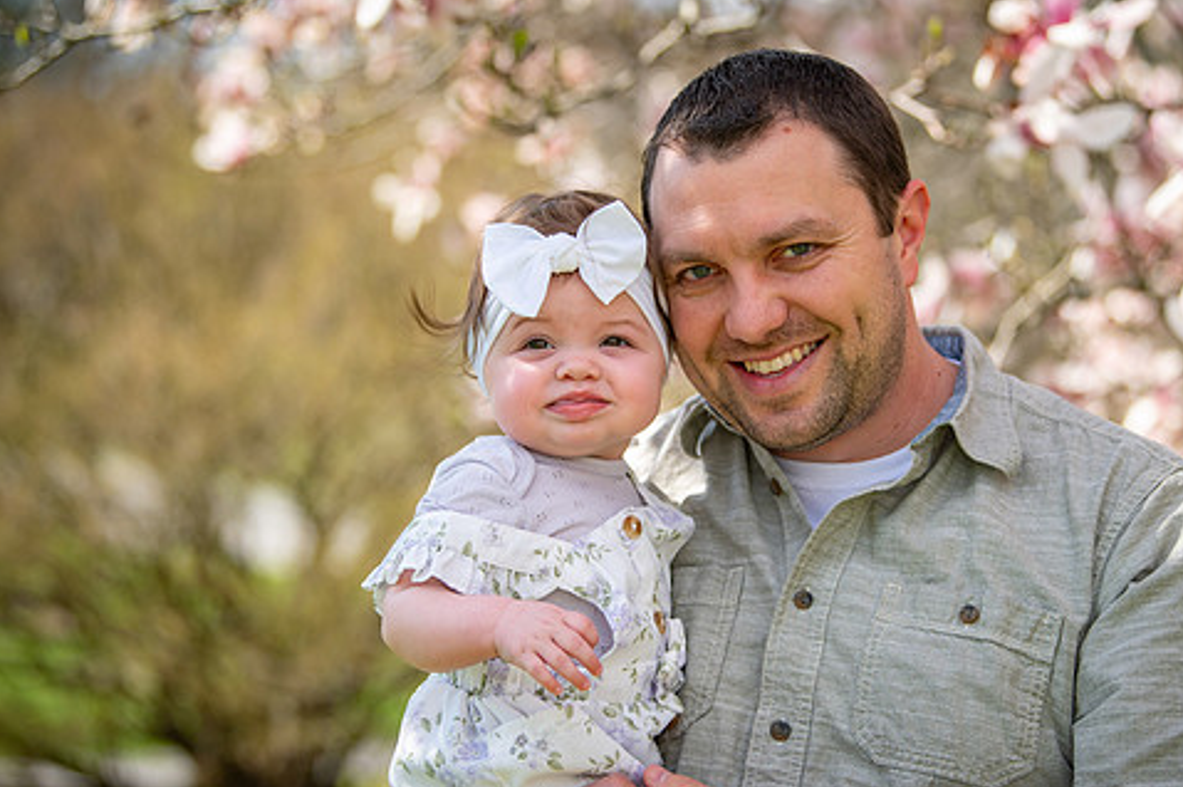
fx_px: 2988
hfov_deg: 22.4
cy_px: 379
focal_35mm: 91
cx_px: 698
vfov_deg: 15.0
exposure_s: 1/2500
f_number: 2.8
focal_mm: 75
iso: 320
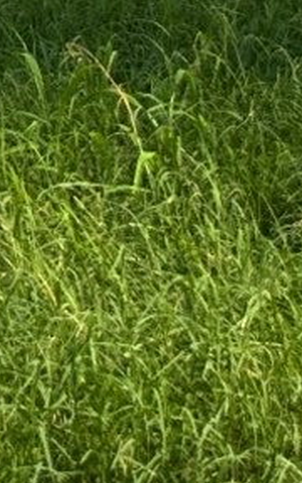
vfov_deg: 9.8
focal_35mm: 181
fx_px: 2384
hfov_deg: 7.0
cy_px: -768
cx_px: -289
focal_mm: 6.86
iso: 80
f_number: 1.78
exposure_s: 1/3356
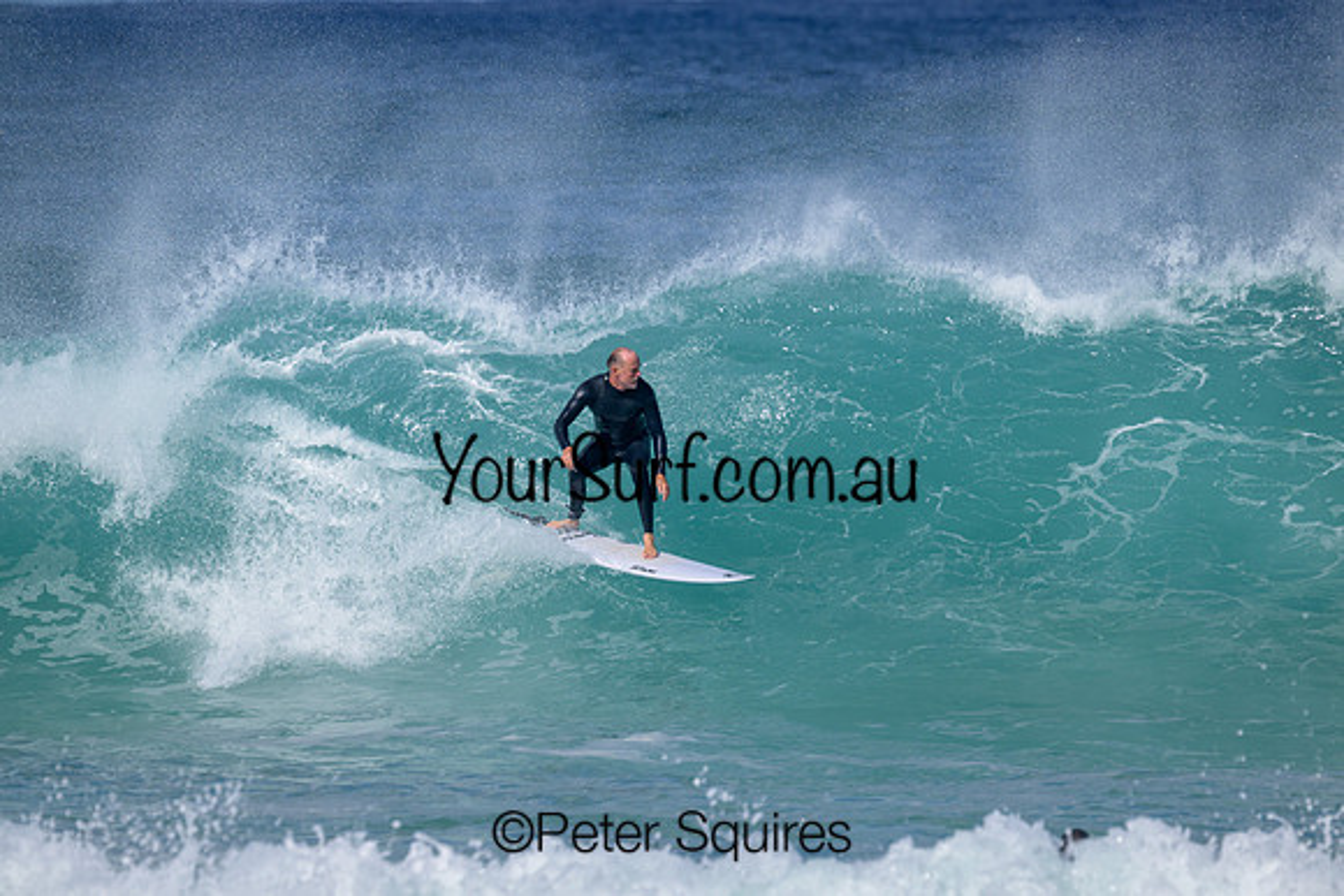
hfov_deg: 3.7
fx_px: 20911
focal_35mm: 560
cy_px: 448
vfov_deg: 2.5
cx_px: 672
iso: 560
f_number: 11
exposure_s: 1/2000
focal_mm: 560
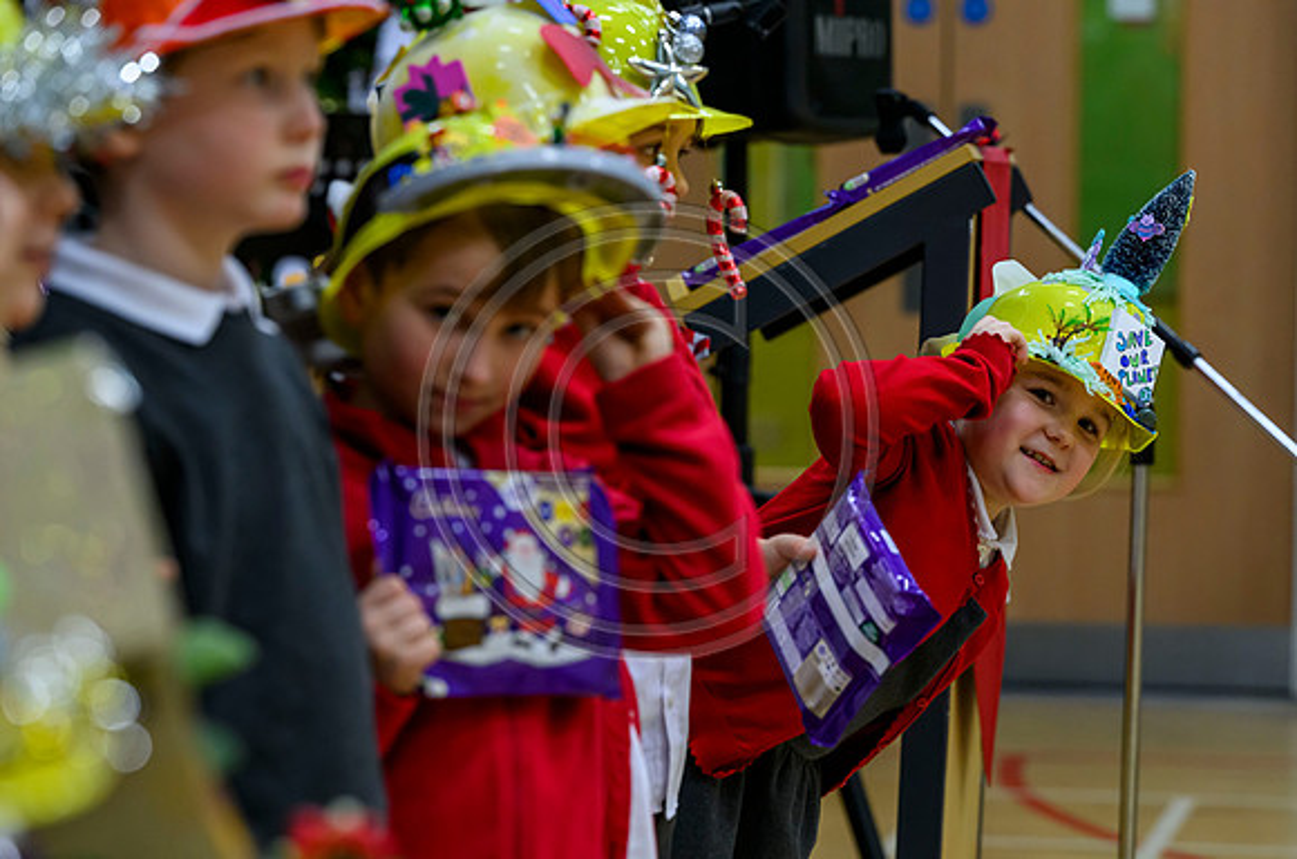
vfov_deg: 10.1
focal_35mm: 136
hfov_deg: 15.2
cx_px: 762
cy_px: 509
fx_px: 4871
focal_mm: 115
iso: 3200
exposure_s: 1/320
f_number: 4
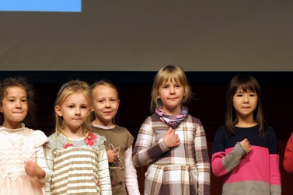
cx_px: 106
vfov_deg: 9.5
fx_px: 1171
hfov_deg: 14.2
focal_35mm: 144
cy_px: 176
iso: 400
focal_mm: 35
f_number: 3.6
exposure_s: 1/60
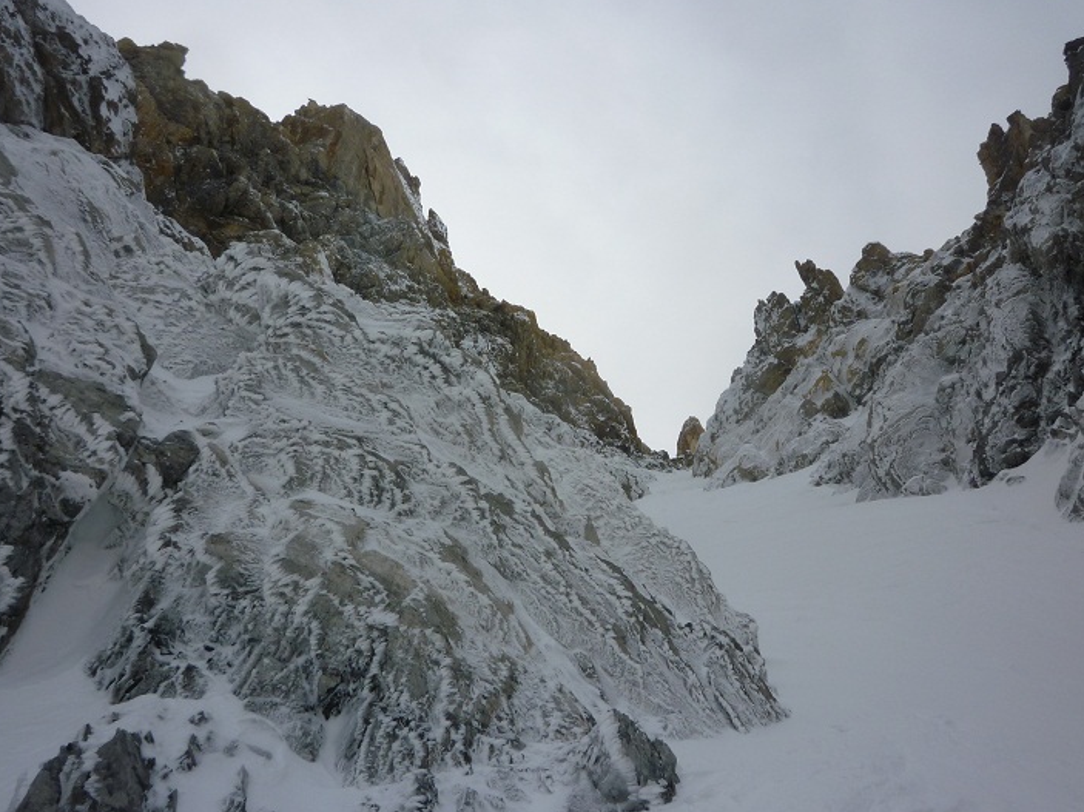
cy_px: 441
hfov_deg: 55.2
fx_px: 1033
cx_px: 600
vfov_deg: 42.9
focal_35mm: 33
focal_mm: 5.2
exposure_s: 1/800
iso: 80
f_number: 7.1
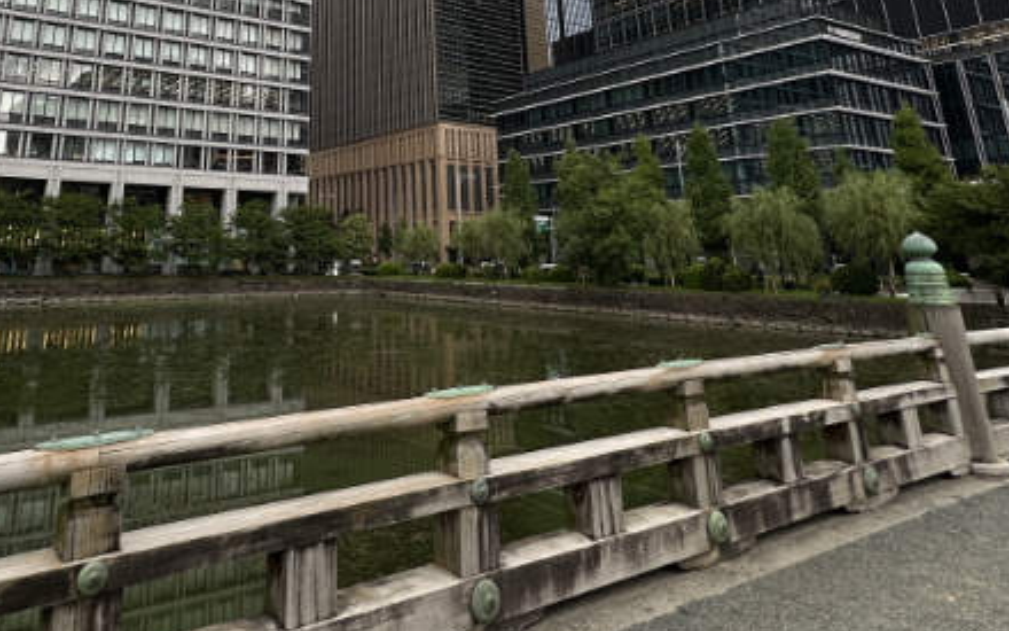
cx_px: 337
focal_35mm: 27
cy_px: 28
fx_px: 742
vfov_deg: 41.2
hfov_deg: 66.6
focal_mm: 2.2
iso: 50
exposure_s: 1/99
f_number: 2.2
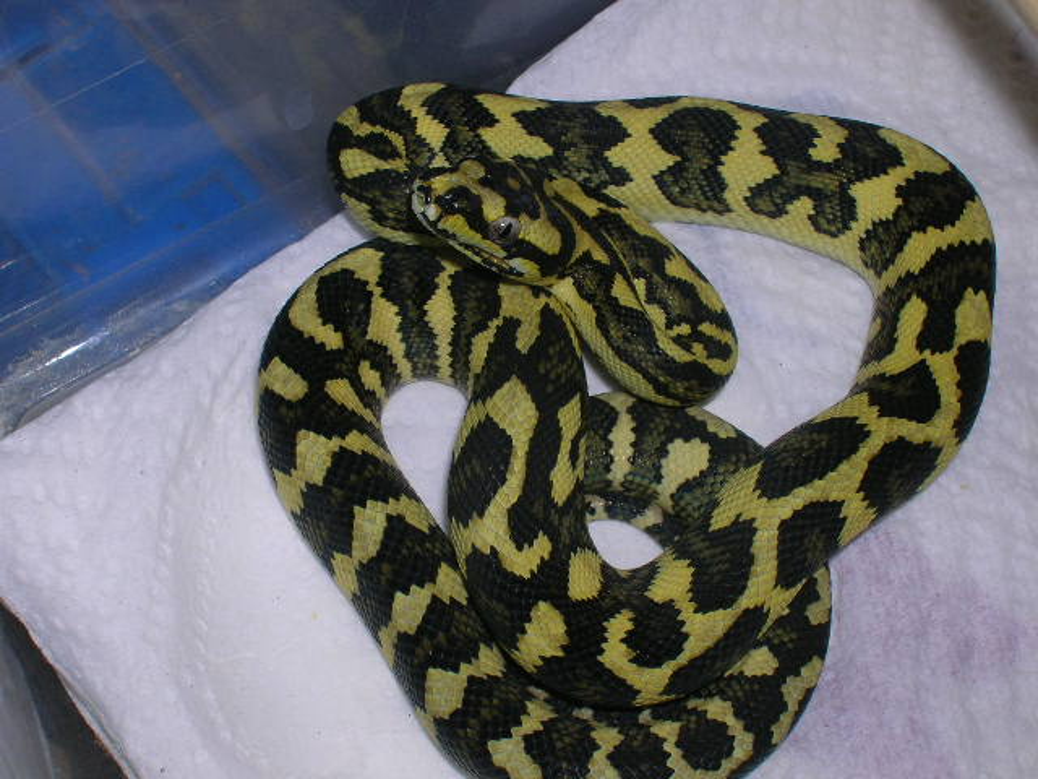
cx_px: 519
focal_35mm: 70
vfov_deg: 21.0
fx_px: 2099
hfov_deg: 27.8
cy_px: 390
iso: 50
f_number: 6.6
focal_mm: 11.7
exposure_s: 1/60.1
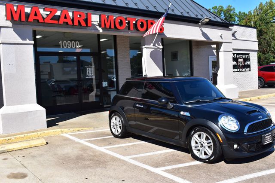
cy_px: 92
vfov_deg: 36.8
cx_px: 138
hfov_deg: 53.2
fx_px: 275
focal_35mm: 36
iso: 400
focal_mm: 24
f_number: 11
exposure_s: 1/500
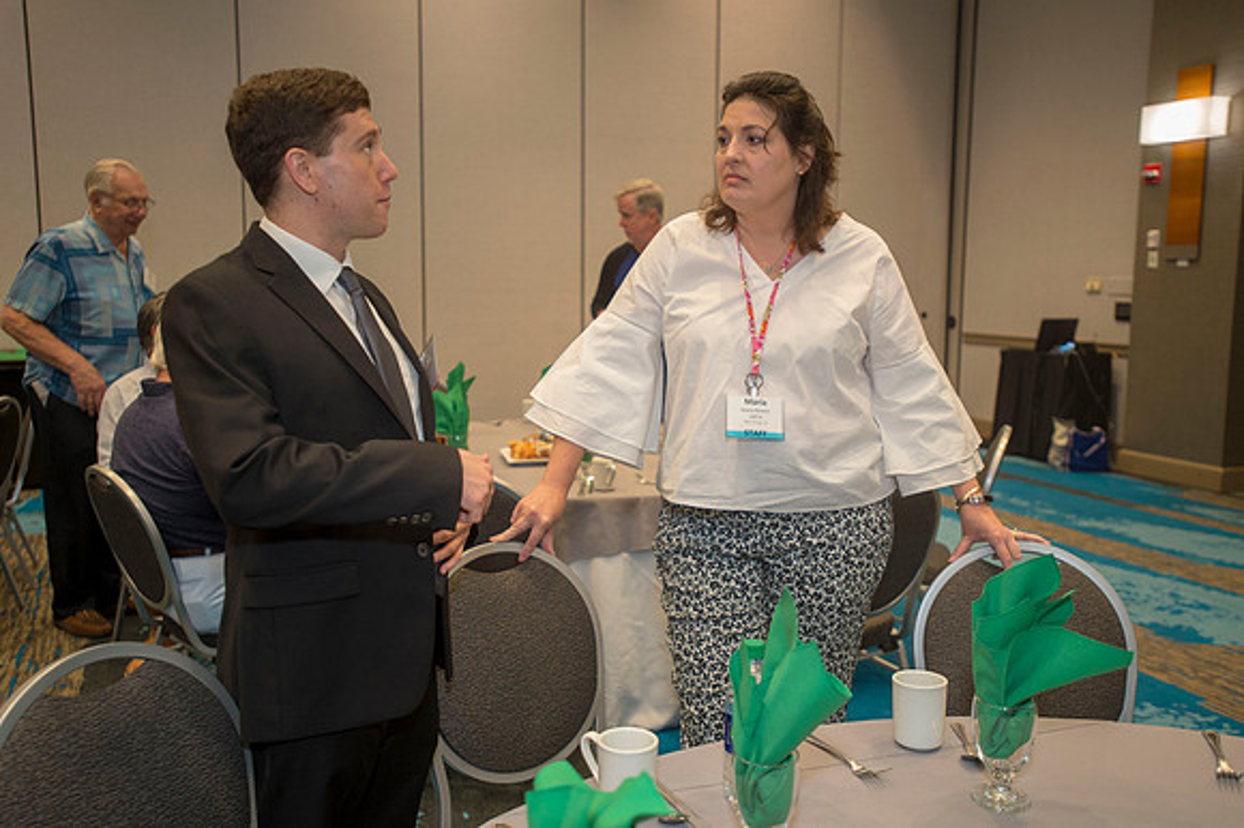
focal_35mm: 35
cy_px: 414
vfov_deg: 37.8
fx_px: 1209
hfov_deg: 54.5
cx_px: 622
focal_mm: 35
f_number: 2.8
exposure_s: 1/160
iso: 1600
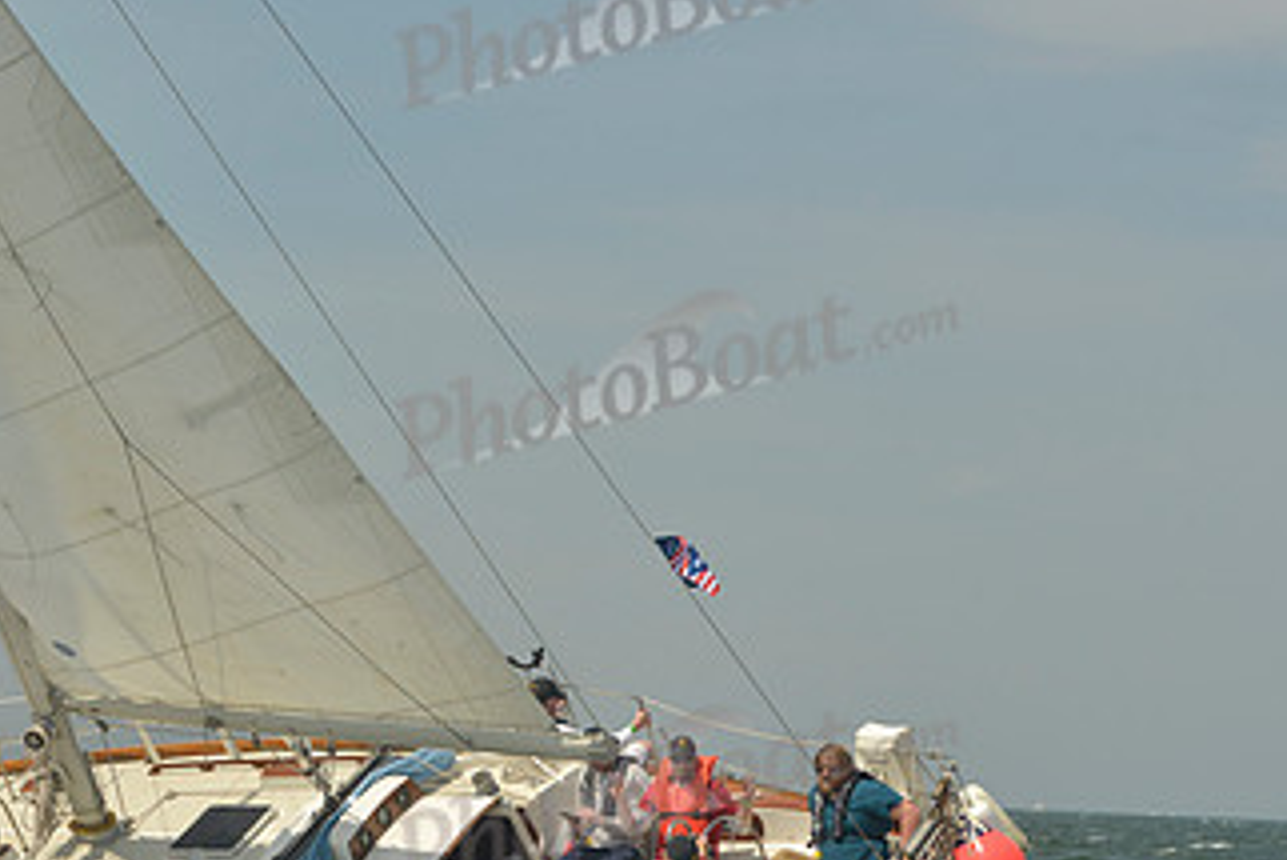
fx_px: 4506
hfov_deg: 16.1
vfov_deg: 10.9
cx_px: 192
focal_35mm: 126
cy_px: 638
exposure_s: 1/1250
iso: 200
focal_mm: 70
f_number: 9
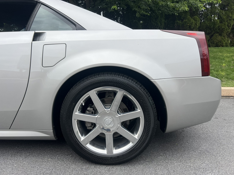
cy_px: 88
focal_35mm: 26
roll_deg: -0.2
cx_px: 117
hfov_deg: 67.3
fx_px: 176
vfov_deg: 53.1
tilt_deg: -10.9
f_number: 1.5
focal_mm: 5.7
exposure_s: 1/1048
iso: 50
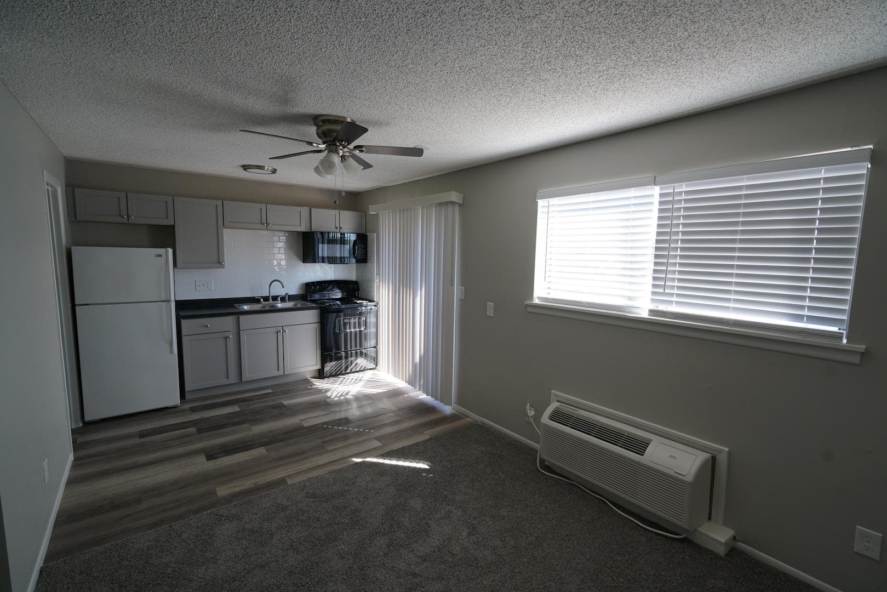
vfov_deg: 73.8
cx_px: 444
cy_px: 296
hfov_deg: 96.7
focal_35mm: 16
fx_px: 394
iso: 250
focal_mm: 16
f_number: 5.6
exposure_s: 1/60
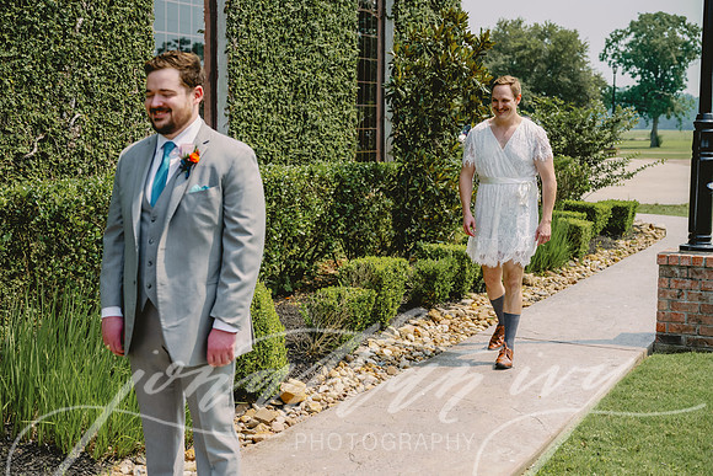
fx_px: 1109
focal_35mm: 56
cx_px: 356
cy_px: 238
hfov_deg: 35.6
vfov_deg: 24.2
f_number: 4
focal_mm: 56
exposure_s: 1/4000
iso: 400
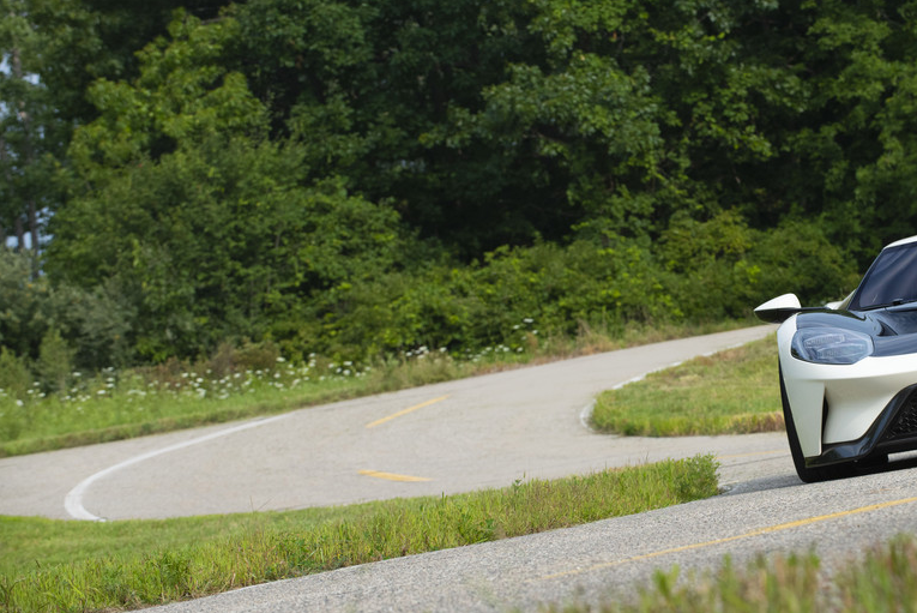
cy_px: 304
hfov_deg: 10.9
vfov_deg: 7.3
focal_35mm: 188
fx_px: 4791
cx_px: 716
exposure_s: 1/1000
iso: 400
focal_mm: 120
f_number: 7.1
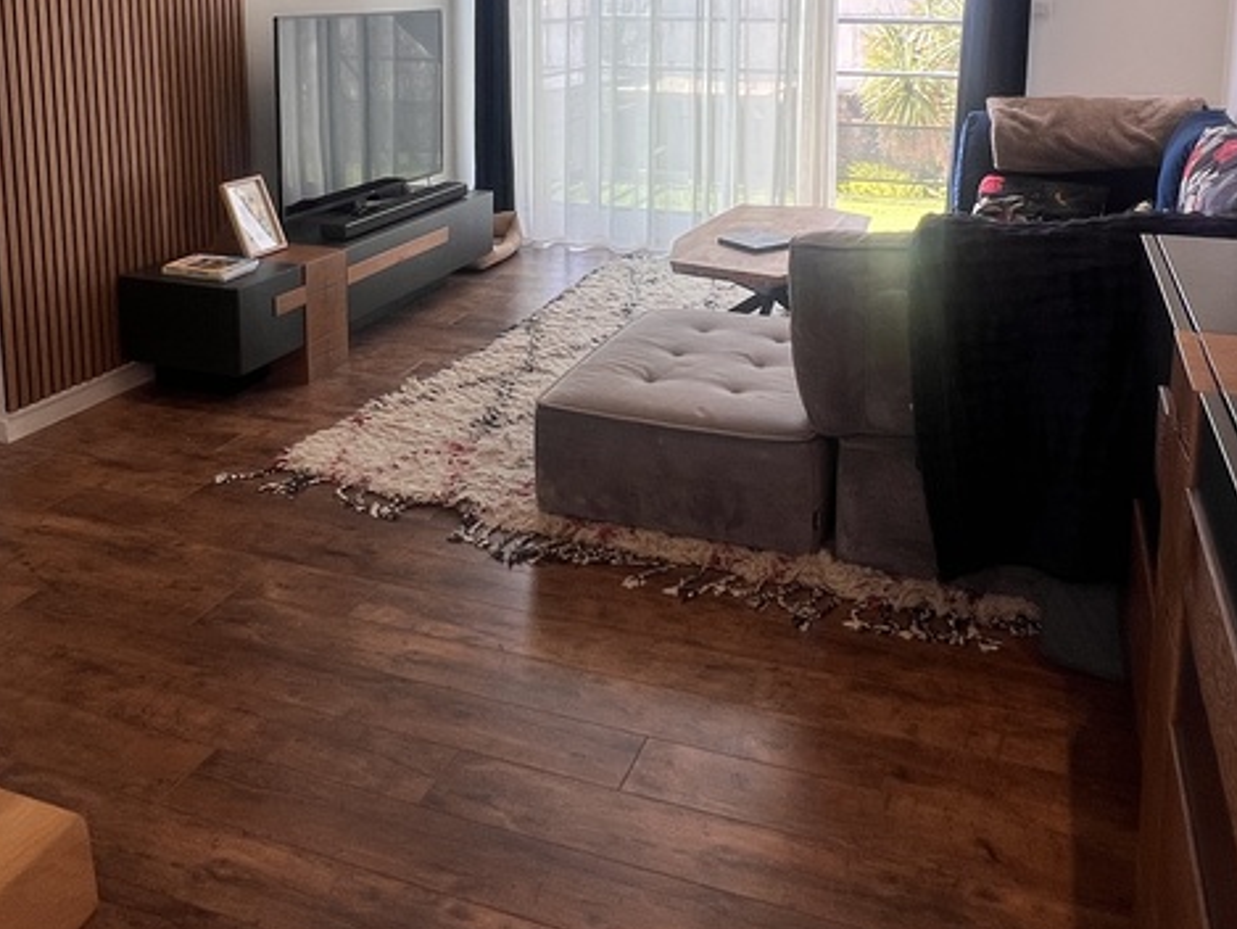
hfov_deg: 56.6
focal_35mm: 32
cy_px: 164
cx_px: 545
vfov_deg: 41.9
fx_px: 1144
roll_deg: +0.3
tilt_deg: -9.1
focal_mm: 1.57
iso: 32
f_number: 1.8
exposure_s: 1/103
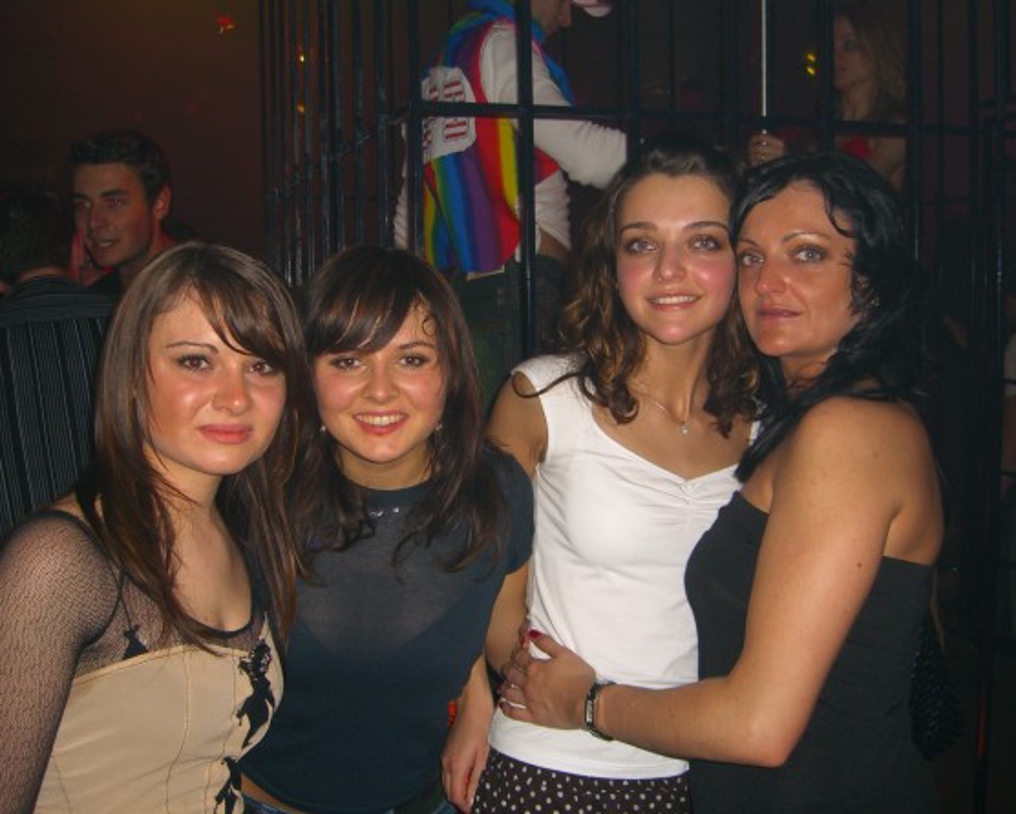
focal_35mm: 40
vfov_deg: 37.3
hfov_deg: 45.8
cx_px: 499
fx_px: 1203
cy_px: 406
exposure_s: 1/60
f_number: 2.8
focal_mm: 7.9
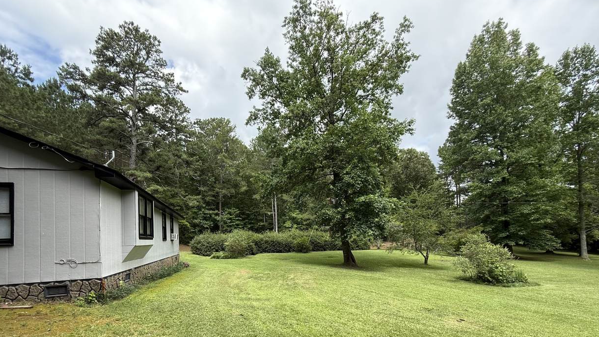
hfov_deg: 99.3
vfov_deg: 65.1
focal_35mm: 16
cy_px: 228
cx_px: 287
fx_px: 254
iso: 64
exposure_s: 1/590
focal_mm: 2.22
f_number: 2.2
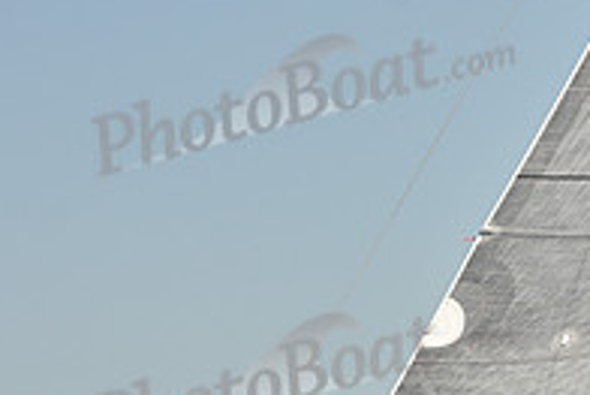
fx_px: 3395
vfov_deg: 6.6
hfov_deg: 9.8
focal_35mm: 207
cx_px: 674
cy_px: 490
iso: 250
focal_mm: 70
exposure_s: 1/640
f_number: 5
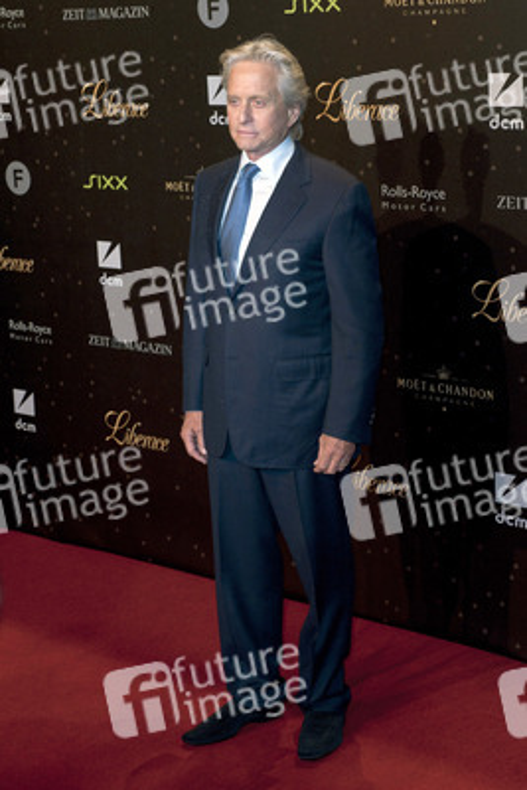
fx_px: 1360
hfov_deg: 21.9
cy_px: 395
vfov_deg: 32.4
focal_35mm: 62
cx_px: 264
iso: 1250
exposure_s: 1/250
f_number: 6.3
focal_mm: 62
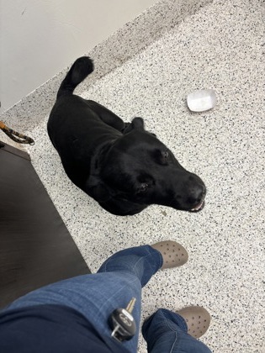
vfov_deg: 67.3
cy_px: 176
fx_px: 265
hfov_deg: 53.1
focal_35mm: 26
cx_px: 132
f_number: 1.6
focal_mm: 5.96
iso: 125
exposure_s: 1/120
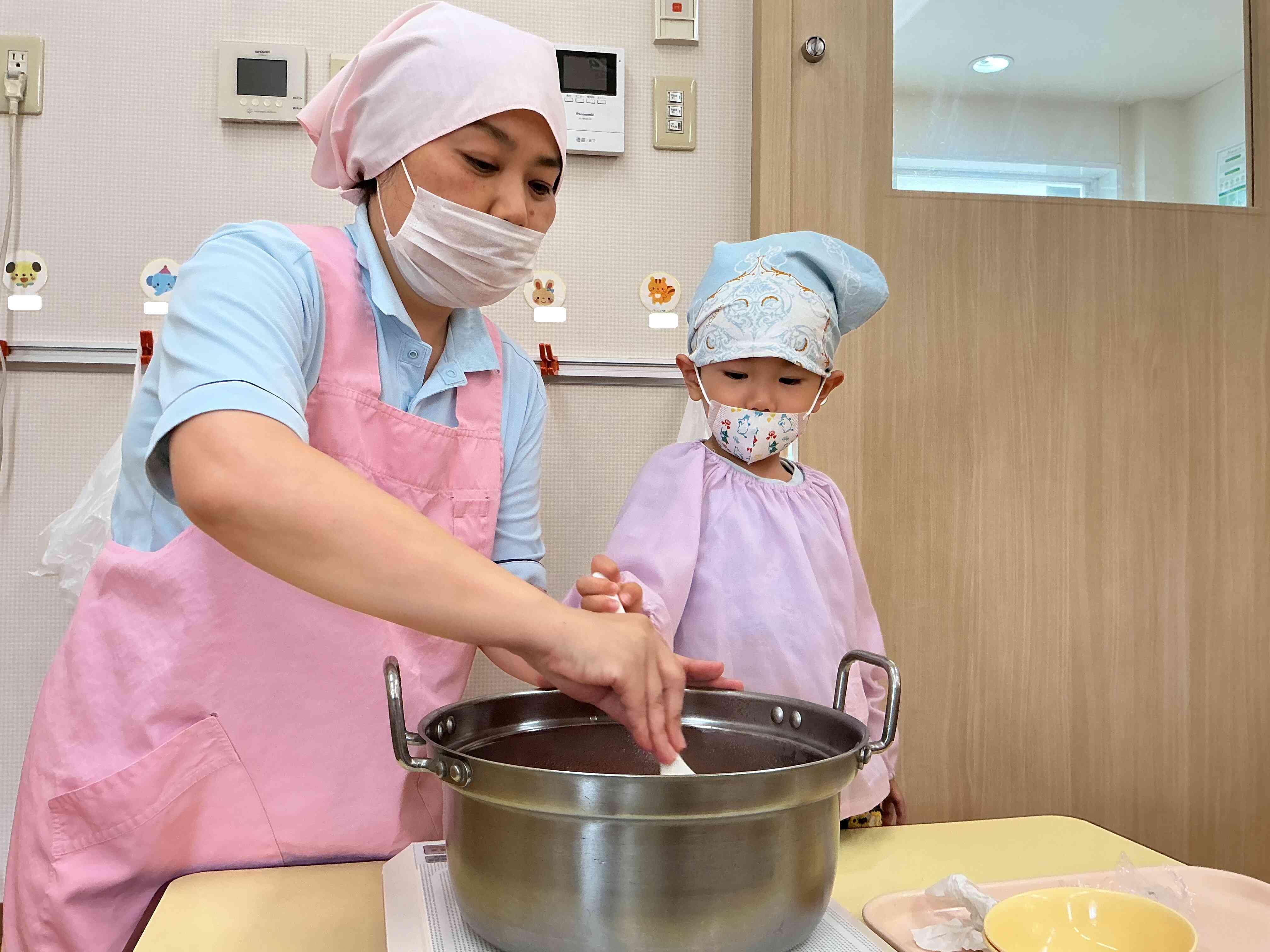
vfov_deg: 48.2
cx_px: 635
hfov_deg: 61.7
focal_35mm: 29
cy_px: 476
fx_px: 1064
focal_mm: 3
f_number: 1.8
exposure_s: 1/100
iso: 64
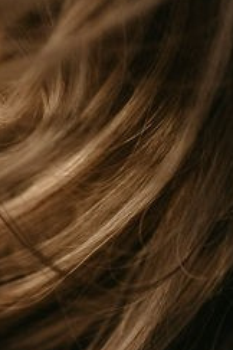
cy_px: -26
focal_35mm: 202
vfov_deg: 10.1
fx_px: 1961
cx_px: -323
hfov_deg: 6.5
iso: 1250
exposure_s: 1/320
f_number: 1.8
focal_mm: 35
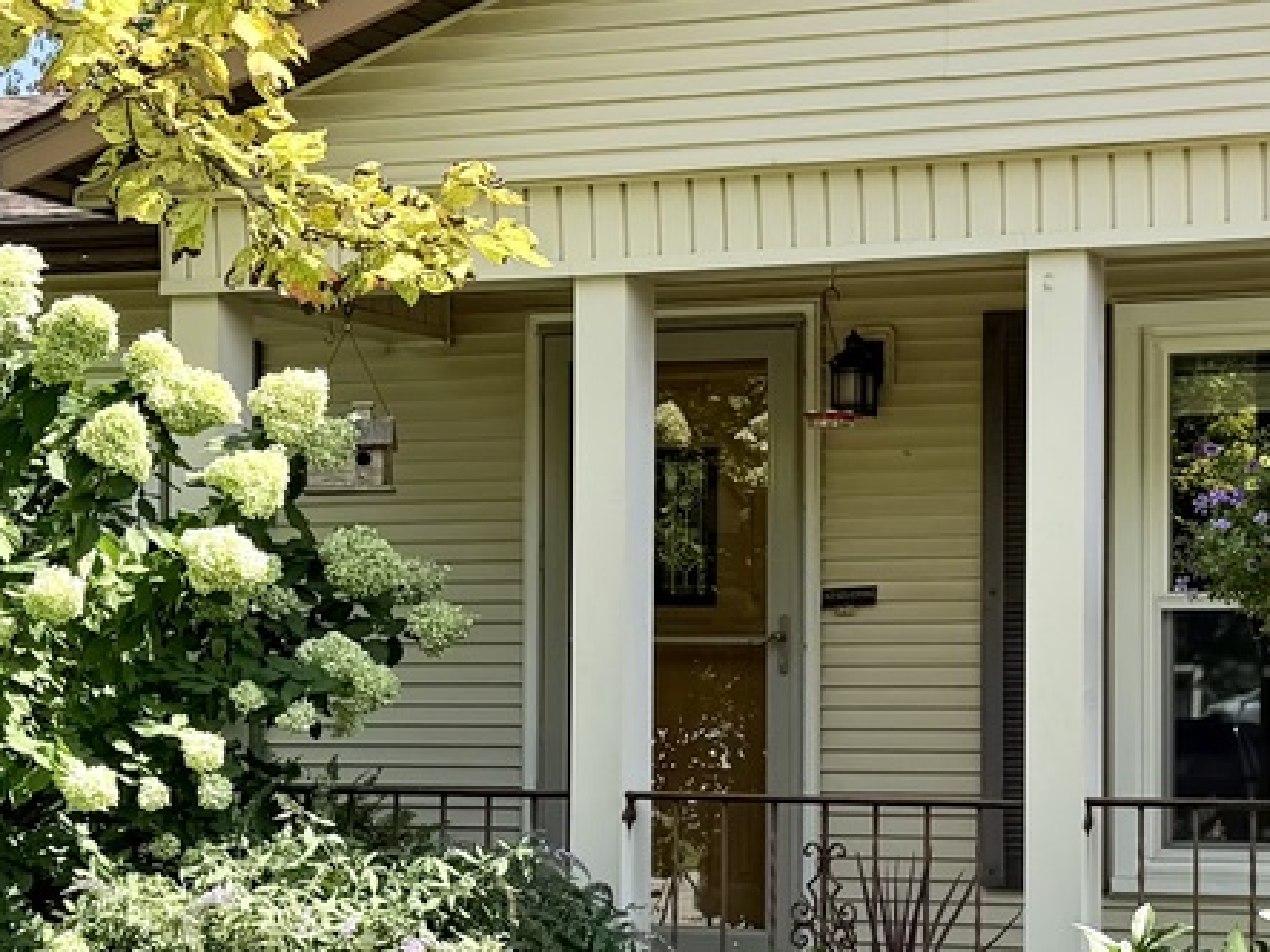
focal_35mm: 78
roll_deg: +0.1
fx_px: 2861
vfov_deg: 18.8
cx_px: 1032
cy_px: 671
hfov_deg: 24.6
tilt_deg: -0.1
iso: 80
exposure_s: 1/2611
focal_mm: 6.76
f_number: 1.78
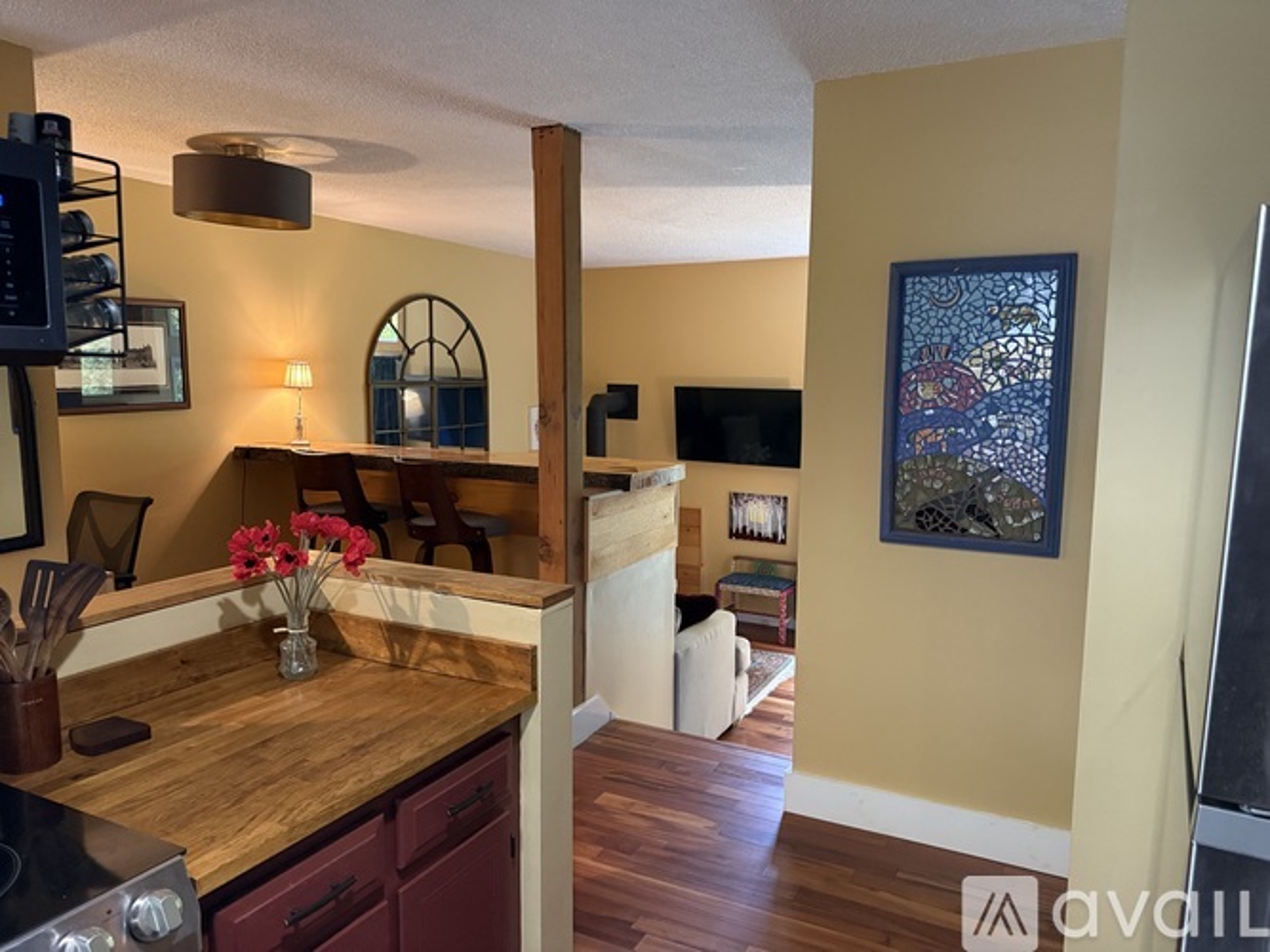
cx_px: 635
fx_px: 880
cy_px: 476
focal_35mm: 24
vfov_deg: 56.8
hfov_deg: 71.6
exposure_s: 1/60
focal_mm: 6.76
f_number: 1.78
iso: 800
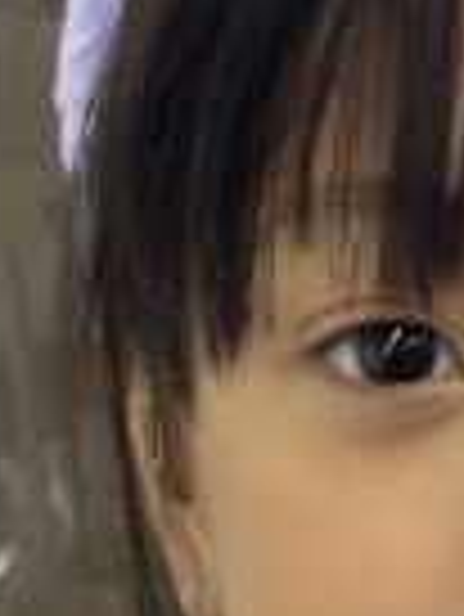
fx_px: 3390
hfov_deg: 7.7
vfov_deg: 8.8
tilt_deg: -29.3
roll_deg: +3.4
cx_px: 608
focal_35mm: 190
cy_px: 1772
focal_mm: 4.25
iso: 64
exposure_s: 1/100
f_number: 1.8
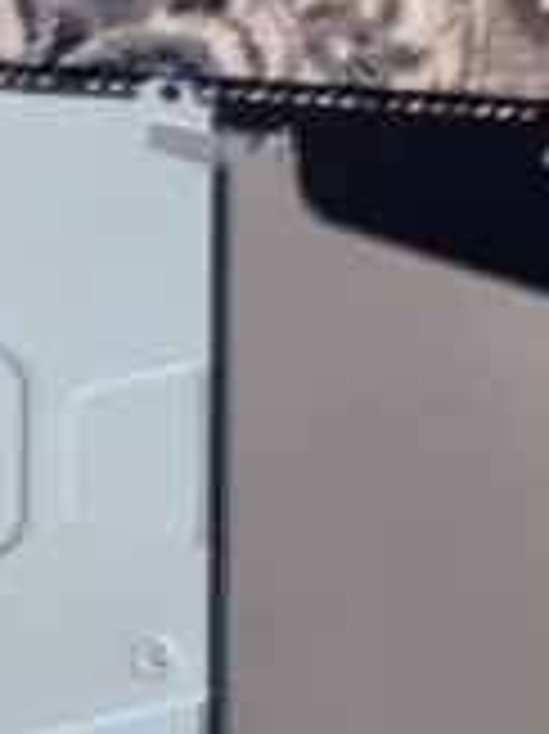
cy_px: 786
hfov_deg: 16.7
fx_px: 1800
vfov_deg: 21.9
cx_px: -86
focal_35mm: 85
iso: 64
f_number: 1.8
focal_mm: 4.25
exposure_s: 1/4
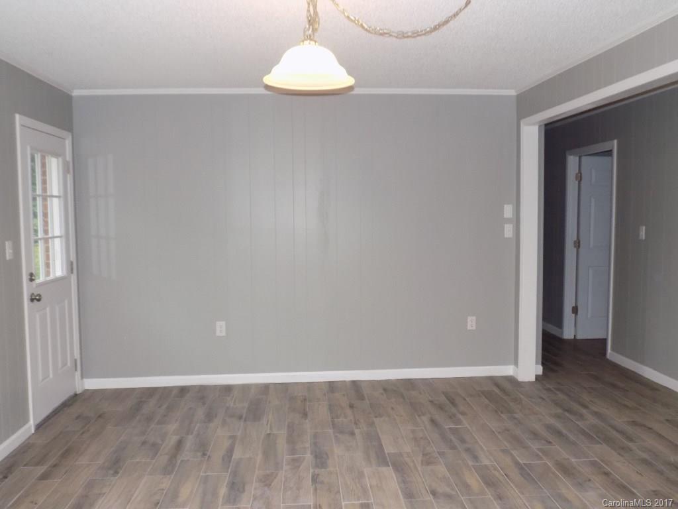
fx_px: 588
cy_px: 254
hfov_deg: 60.0
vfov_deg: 46.8
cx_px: 339
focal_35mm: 30
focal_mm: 5.3
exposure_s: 1/30
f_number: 3.3
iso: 280
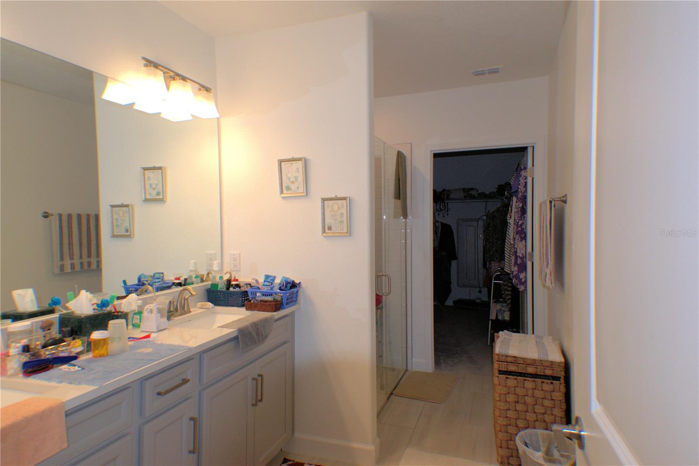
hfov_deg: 53.1
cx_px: 350
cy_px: 233
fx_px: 699
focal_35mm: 36
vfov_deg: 36.9
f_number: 5.6
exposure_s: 1/125
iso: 500
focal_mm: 24
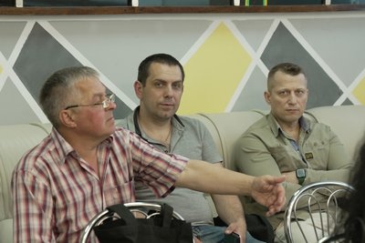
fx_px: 710
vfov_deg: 19.5
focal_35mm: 70
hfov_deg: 28.8
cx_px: 182
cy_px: 122
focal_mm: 70
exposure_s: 1/100
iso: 2000
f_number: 3.5
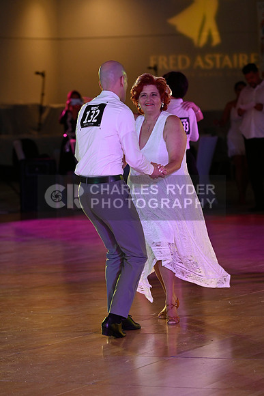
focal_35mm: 185
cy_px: 198
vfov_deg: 11.1
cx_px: 132
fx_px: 2034
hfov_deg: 7.4
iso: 2000
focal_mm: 185
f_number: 5
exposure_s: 1/200
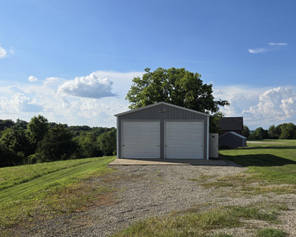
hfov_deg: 52.6
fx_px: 298
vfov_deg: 43.2
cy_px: 140
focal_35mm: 34
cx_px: 171
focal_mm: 5.4
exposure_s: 1/2679
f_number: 1.8
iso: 25
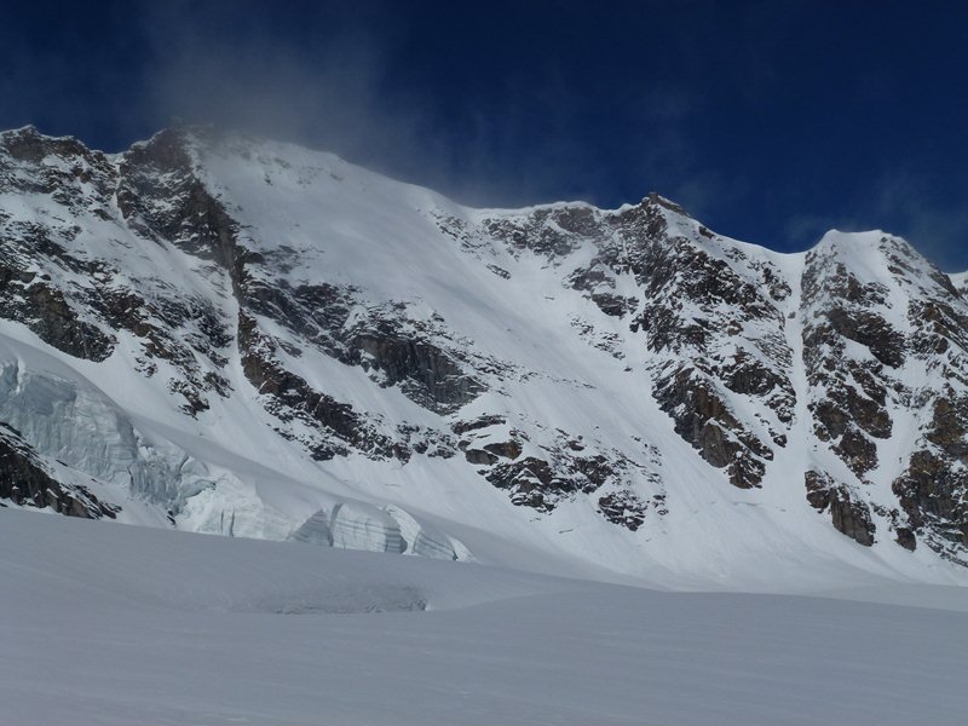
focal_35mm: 65
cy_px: 363
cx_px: 484
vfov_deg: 22.6
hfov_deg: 29.8
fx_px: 1818
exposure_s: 1/2500
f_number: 6.3
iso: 100
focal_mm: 11.7
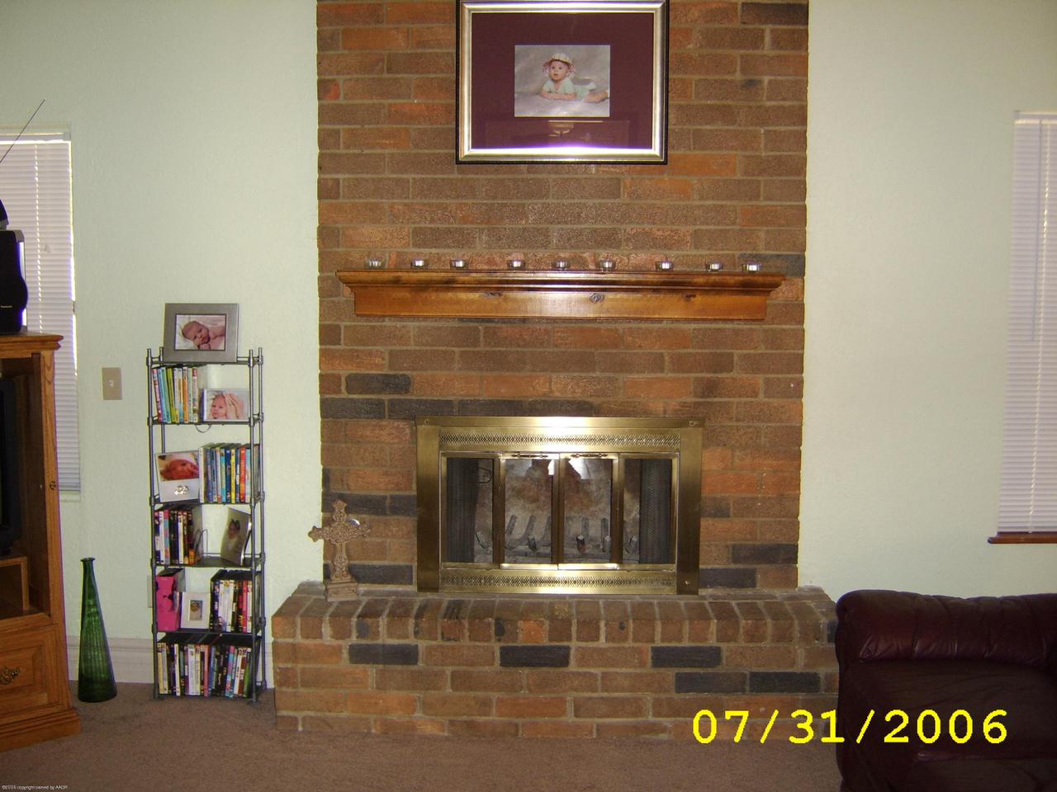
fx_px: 947
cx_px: 528
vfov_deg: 45.4
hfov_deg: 58.4
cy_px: 396
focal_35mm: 31
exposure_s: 1/30
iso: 141
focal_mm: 8.13
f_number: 2.7
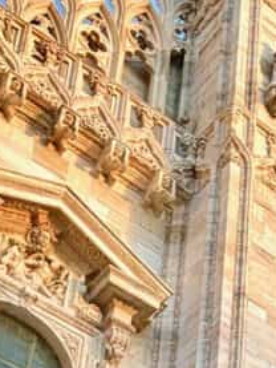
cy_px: 551
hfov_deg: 13.2
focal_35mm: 111
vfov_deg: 16.2
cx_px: 248
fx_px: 1179
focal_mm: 2.69
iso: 80
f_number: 1.9
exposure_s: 1/120
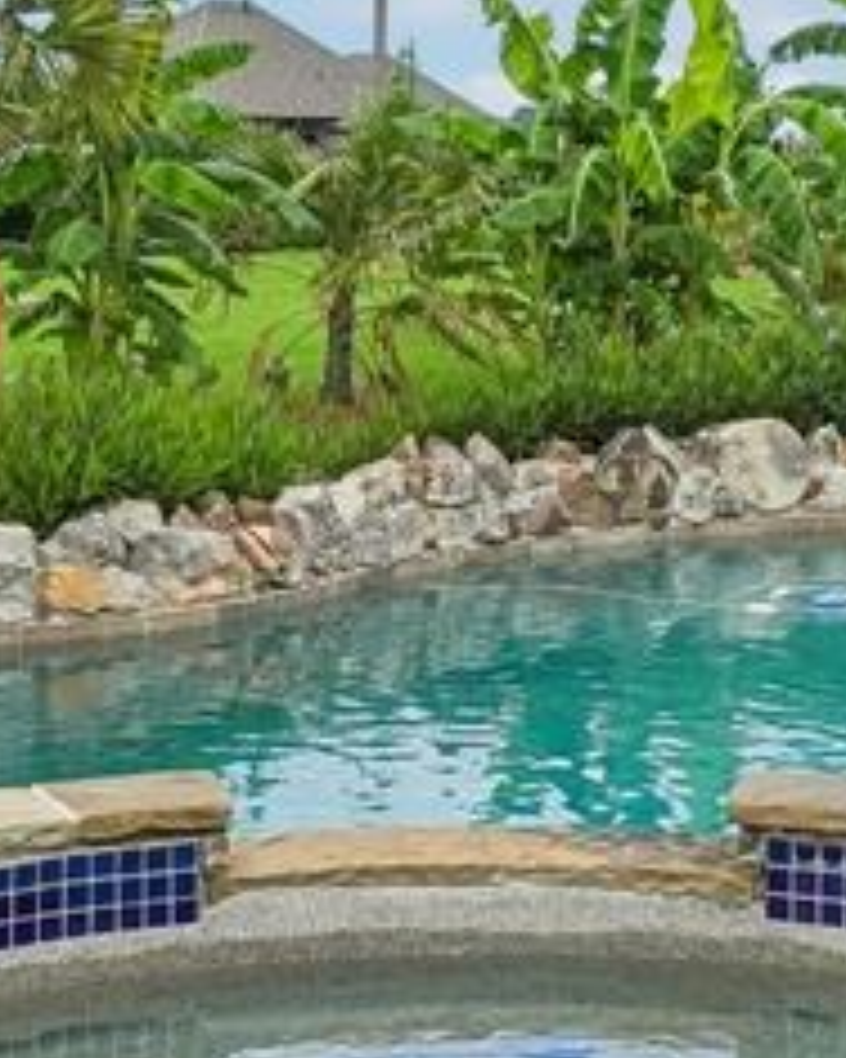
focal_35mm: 90
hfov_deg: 17.0
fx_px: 2817
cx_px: 608
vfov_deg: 20.9
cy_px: 158
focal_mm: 15
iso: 400
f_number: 8
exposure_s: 1/1000
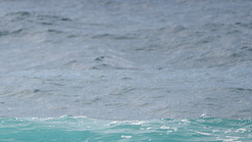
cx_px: -103
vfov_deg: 0.8
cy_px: 135
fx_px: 10078
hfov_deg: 1.4
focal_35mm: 1508
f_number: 5.6
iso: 90
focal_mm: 500
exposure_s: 1/2000
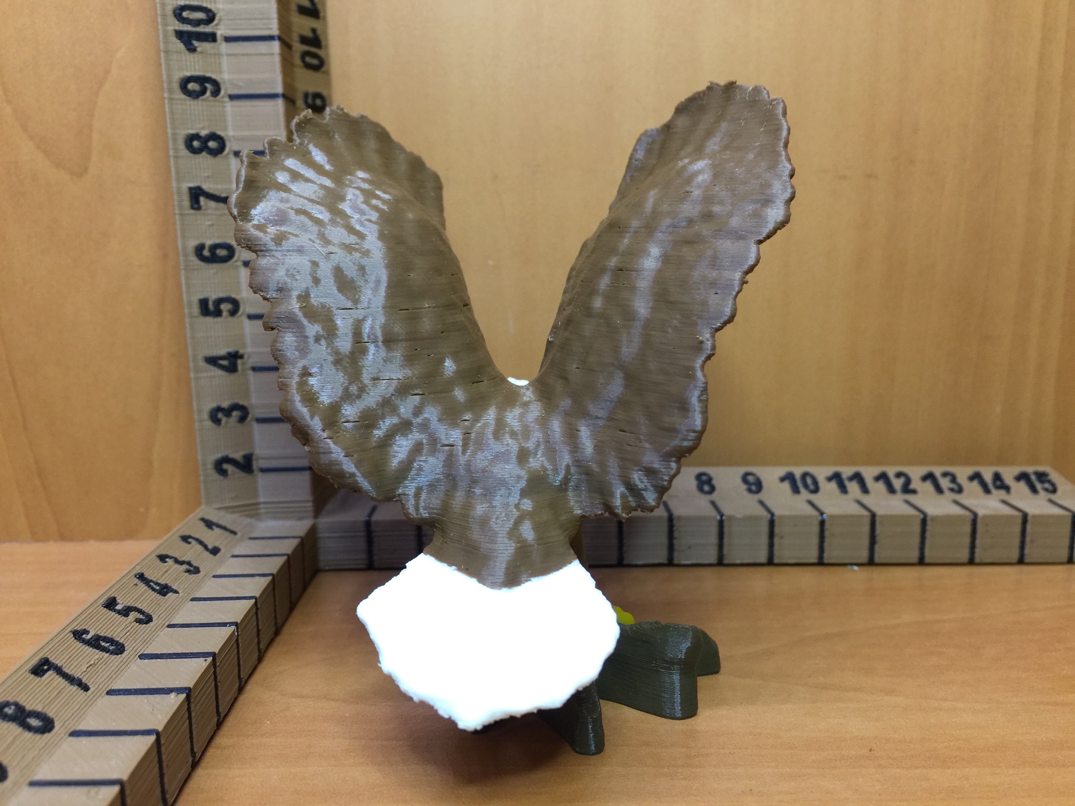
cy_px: 403
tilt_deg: -10.8
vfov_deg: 48.2
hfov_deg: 61.7
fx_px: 901
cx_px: 538
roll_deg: +0.1
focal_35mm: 29
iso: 64
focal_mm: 4.15
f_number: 2.2
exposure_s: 1/15
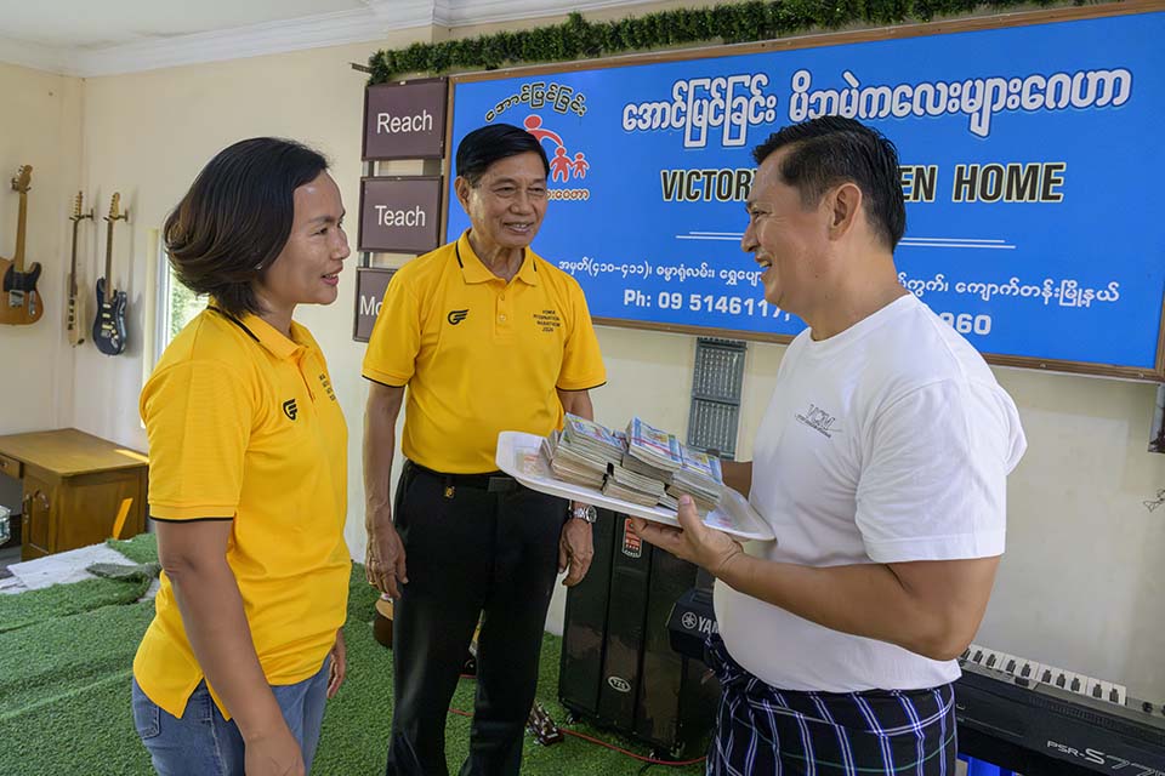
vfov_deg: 53.1
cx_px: 582
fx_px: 777
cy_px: 388
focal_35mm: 24
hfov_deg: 73.7
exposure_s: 1/200
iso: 14400
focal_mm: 24
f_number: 7.1
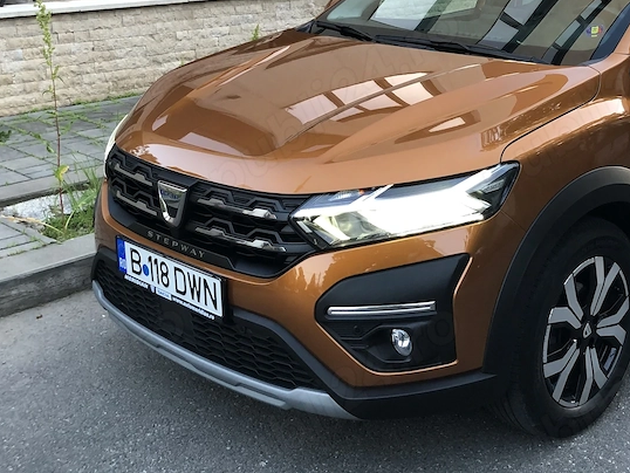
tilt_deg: -13.1
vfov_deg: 27.7
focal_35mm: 52
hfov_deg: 36.0
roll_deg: -0.9
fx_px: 947
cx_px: 470
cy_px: 125
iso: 50
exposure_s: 1/16
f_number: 1.8
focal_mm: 3.99
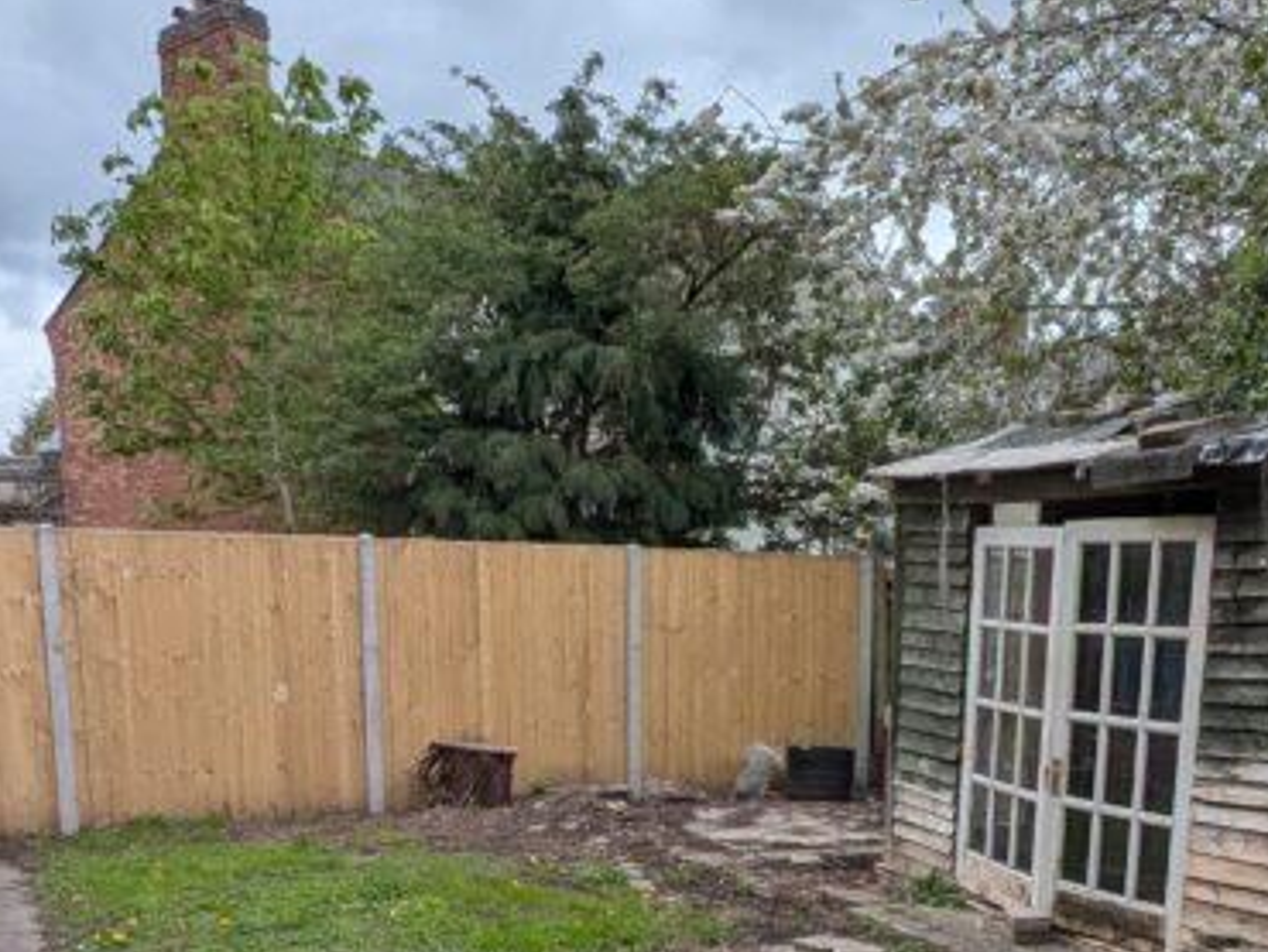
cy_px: 861
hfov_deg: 51.1
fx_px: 1320
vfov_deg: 37.1
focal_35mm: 36
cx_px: 737
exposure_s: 1/866
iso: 48
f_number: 2.2
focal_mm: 1.95
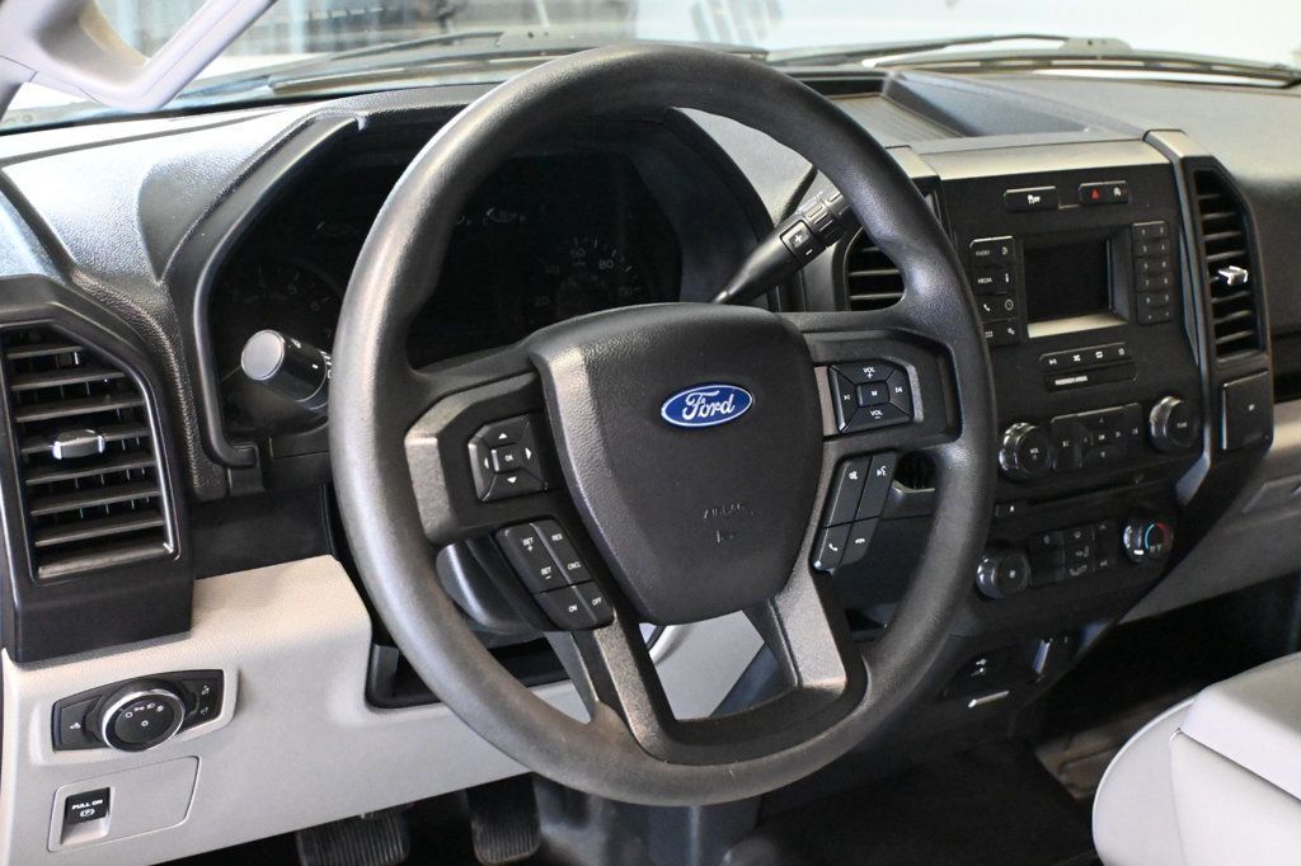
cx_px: 650
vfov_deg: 31.9
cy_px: 433
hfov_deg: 46.4
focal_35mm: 42
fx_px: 1517
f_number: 4.5
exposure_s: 1/50
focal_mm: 28
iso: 12800
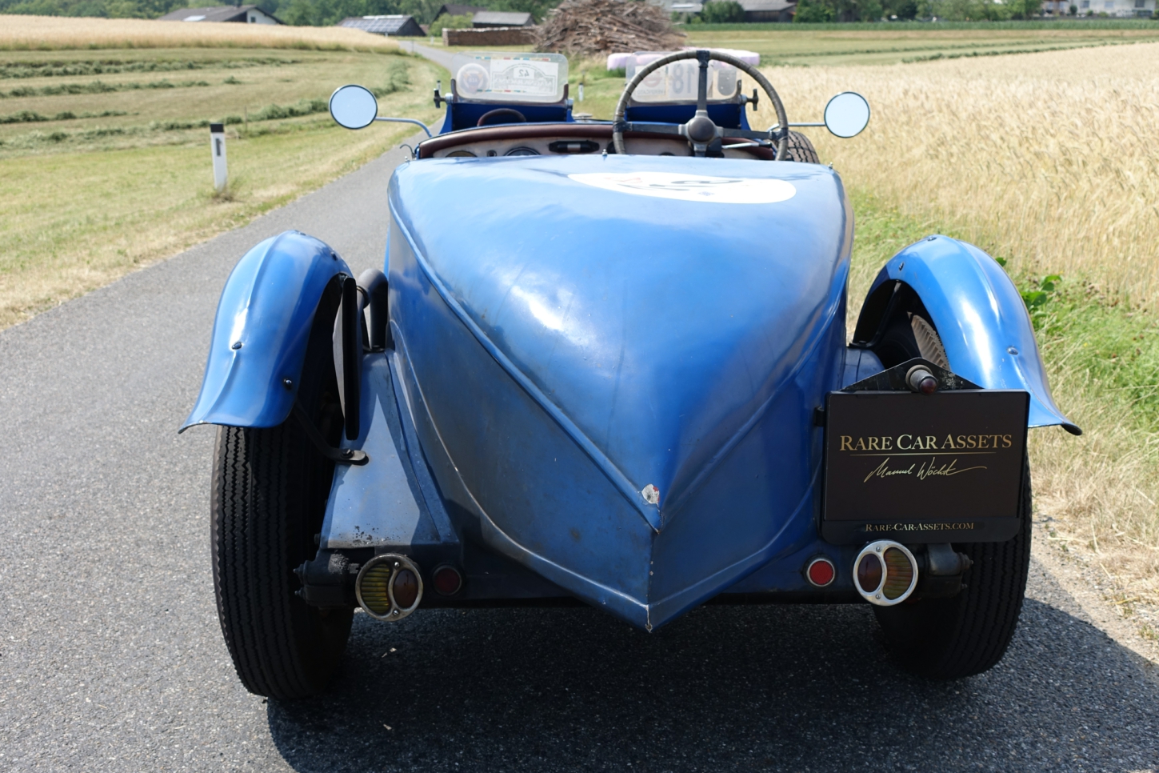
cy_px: 374
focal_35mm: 38
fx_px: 1223
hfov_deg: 50.7
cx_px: 617
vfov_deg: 35.1
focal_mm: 12.35
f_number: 4
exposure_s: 1/640
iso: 125
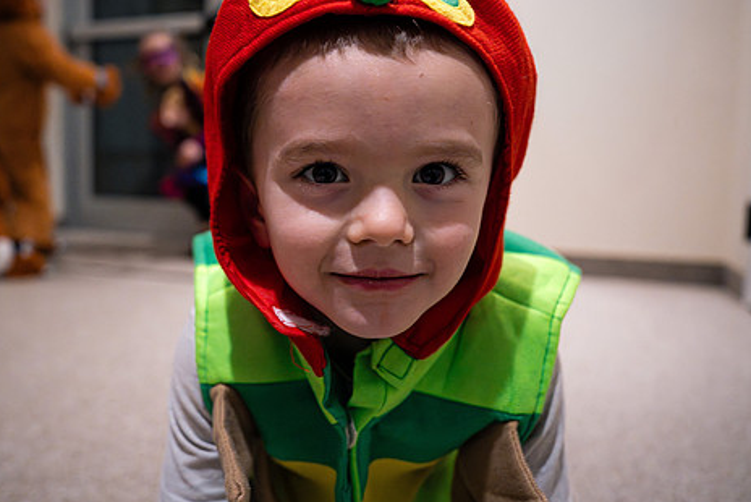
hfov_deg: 61.6
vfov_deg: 43.5
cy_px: 210
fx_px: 626
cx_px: 316
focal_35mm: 30
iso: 1250
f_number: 2.8
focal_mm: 24
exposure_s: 1/250
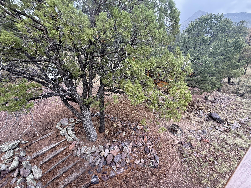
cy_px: 89
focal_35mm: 15
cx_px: 117
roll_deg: +1.7
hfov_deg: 98.0
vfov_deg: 81.7
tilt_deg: -19.7
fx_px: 109
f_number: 2.2
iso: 50
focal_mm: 2.22
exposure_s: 1/99
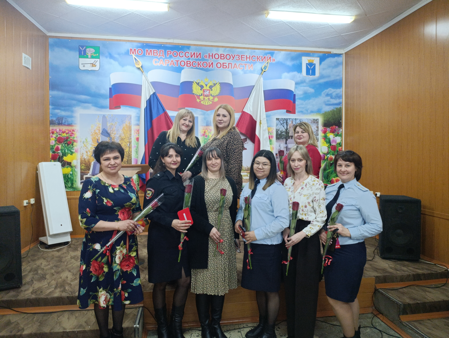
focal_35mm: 23
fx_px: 299
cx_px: 224
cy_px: 169
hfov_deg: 73.8
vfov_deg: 59.0
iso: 1211
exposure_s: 1/50
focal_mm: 6.11
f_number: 1.65
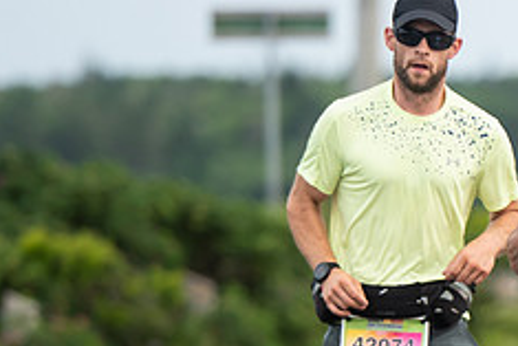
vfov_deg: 2.3
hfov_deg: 3.4
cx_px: 547
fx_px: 8768
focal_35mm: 609
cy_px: 335
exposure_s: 1/800
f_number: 4.5
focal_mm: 200
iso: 500
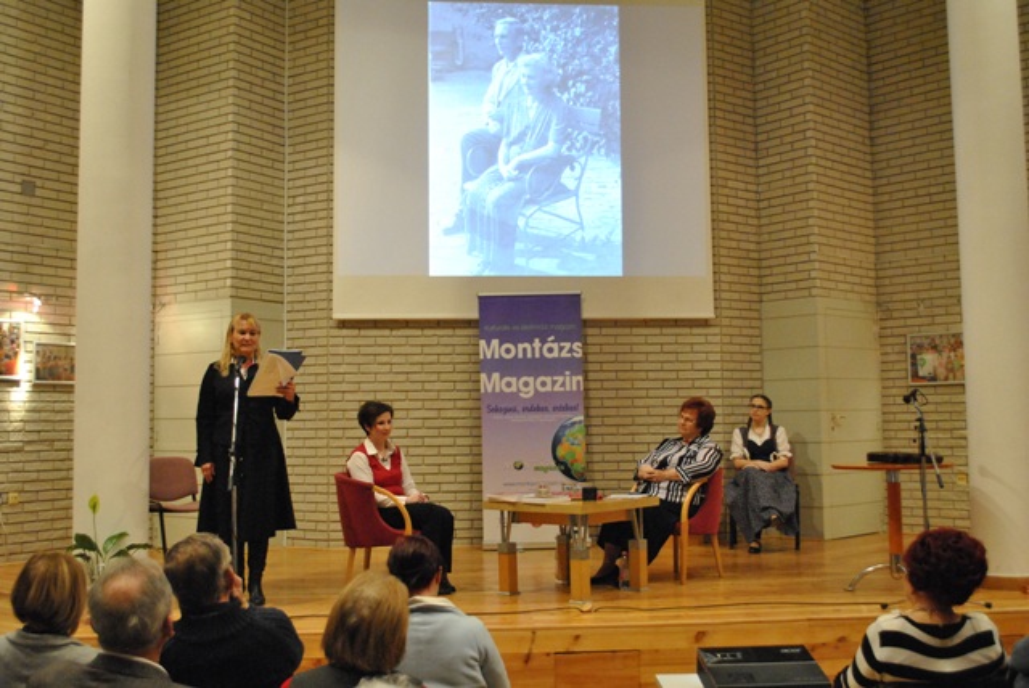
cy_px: 344
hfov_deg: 49.5
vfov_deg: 34.3
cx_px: 514
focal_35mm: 39
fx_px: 1116
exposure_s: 1/25
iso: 1600
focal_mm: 26
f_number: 4.2
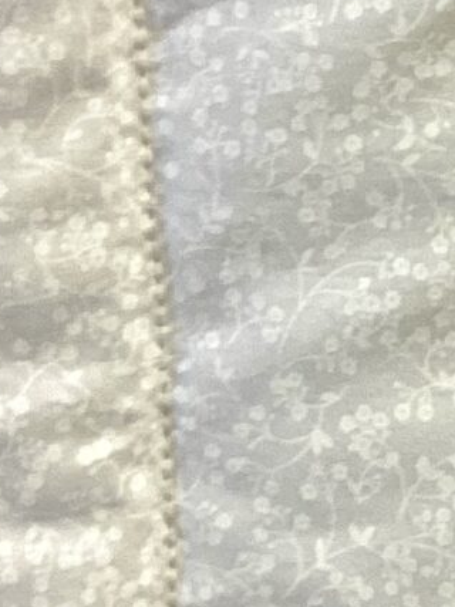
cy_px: 227
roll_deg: -0.3
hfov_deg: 7.8
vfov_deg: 10.6
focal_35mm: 186
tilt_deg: -29.7
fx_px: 3261
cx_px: 752
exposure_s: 1/50
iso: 100
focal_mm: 3.3
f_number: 2.4
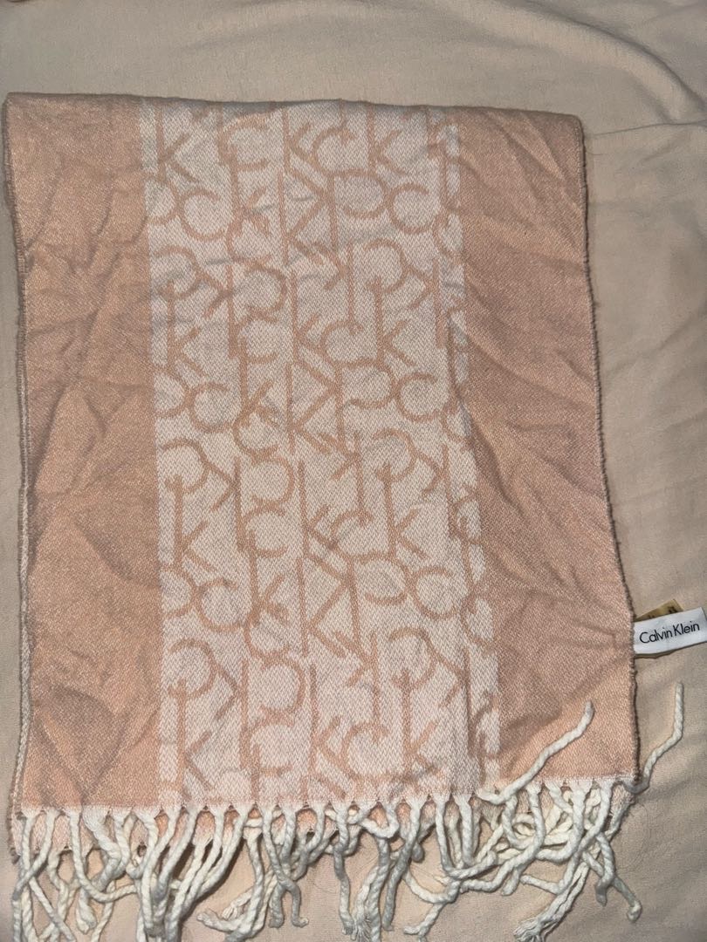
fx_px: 654
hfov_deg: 56.8
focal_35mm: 24
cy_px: 471
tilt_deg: -83.4
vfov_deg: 71.6
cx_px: 354
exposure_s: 1/52
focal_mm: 6.76
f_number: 1.78
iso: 50
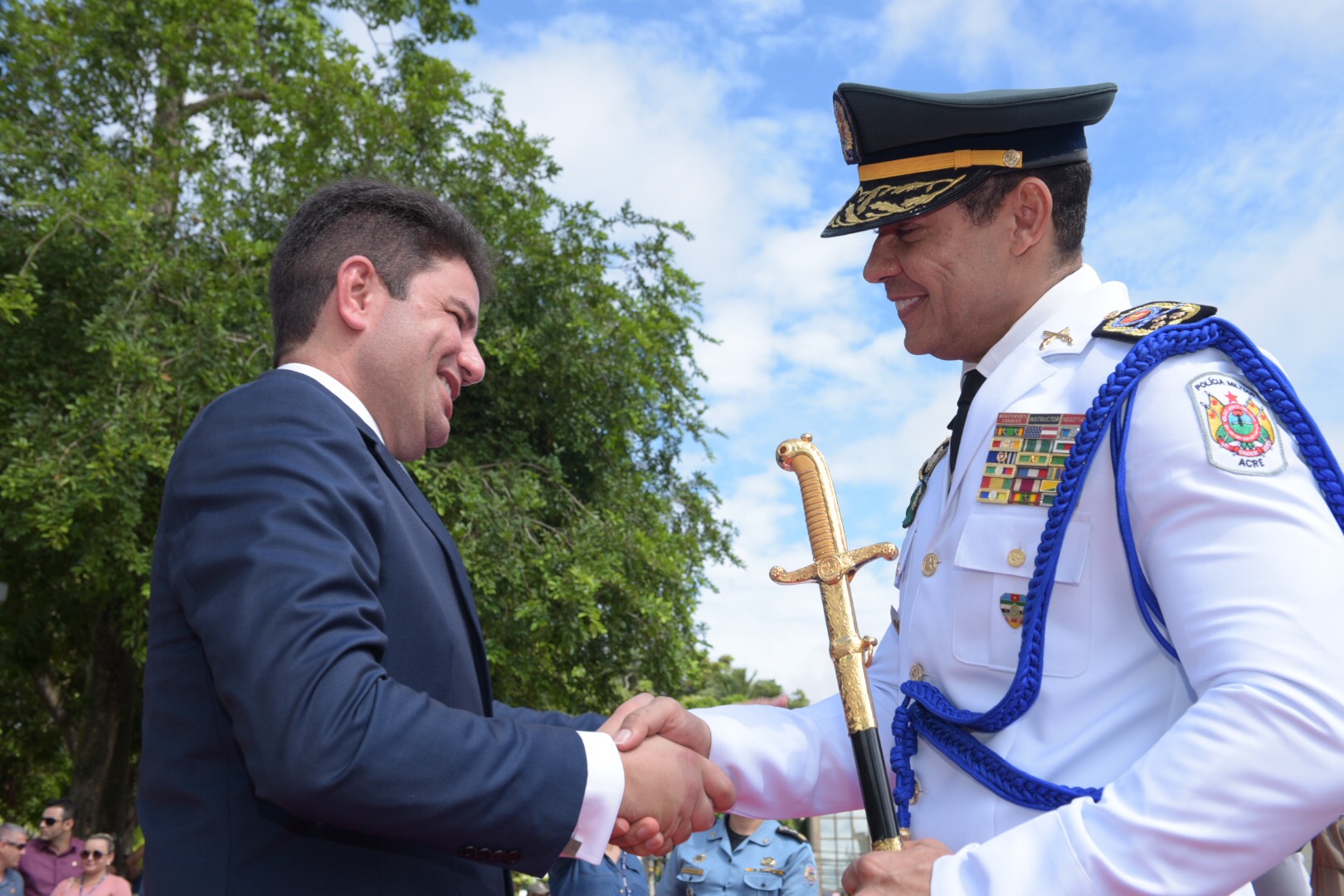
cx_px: 672
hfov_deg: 46.4
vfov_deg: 31.9
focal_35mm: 42
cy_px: 448
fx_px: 1568
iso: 125
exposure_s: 1/160
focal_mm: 42
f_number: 9
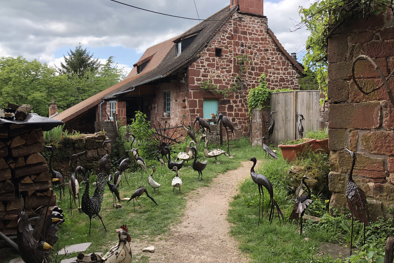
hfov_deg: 61.9
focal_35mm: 30
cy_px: 125
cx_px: 198
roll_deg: +0.9
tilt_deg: -1.1
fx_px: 328
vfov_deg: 43.6
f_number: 1.8
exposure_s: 1/607
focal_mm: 4
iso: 20
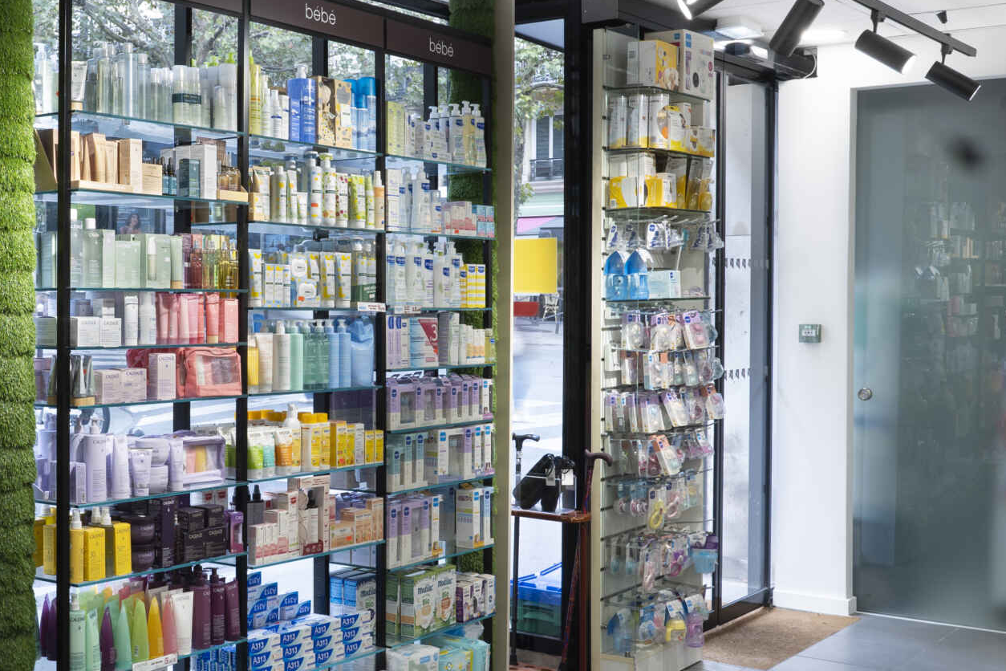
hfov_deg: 39.0
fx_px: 1369
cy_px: 316
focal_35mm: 49
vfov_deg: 27.5
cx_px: 221
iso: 100
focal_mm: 24
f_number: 11
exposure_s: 1/3
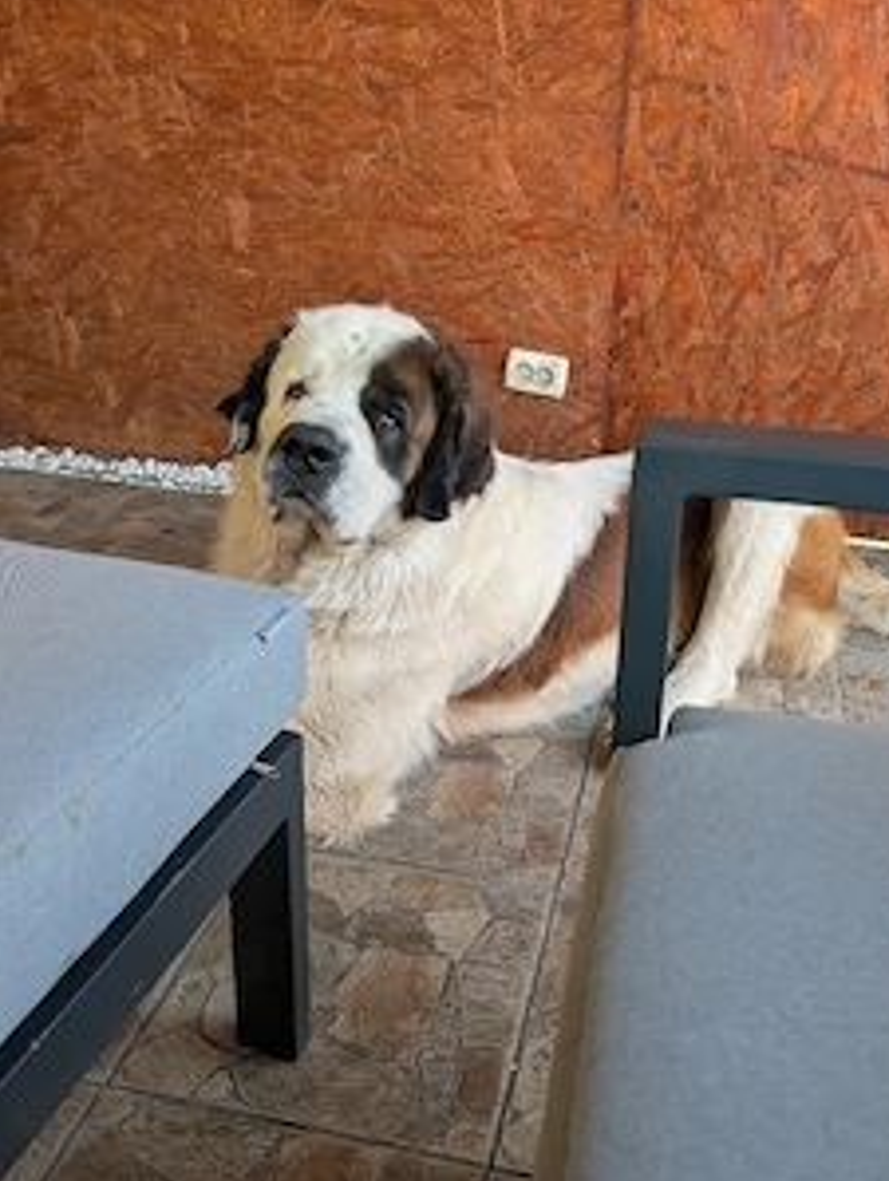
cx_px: 525
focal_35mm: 32
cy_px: 466
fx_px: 1093
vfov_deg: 56.3
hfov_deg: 44.1
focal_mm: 6.9
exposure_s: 1/36.2
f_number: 1.68
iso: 35
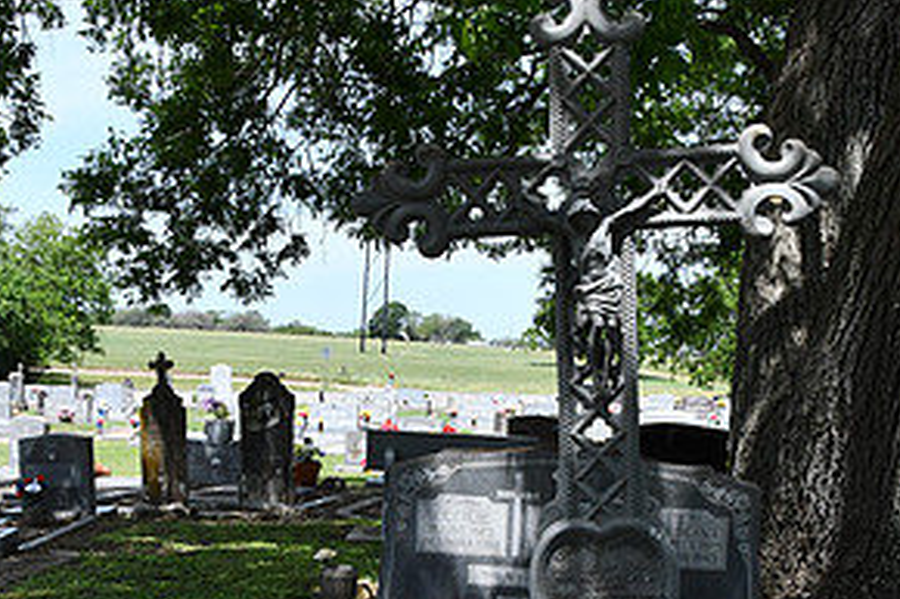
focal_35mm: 54
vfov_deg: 24.3
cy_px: 542
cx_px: 534
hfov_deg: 36.8
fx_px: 1349
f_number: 14
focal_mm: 18
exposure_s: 1/800
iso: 1600
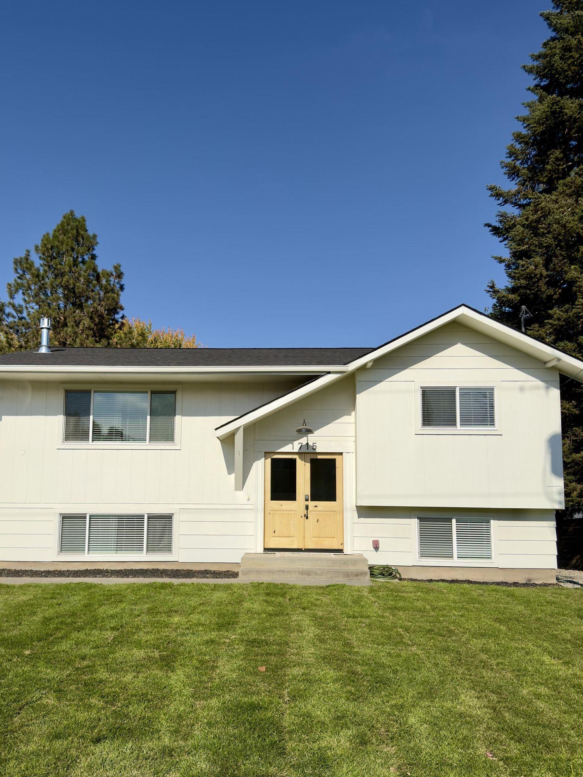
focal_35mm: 28
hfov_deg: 49.6
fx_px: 629
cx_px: 257
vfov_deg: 63.3
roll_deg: -1.6
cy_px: 434
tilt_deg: +7.2
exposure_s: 1/8929
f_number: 1.78
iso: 64
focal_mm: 6.76
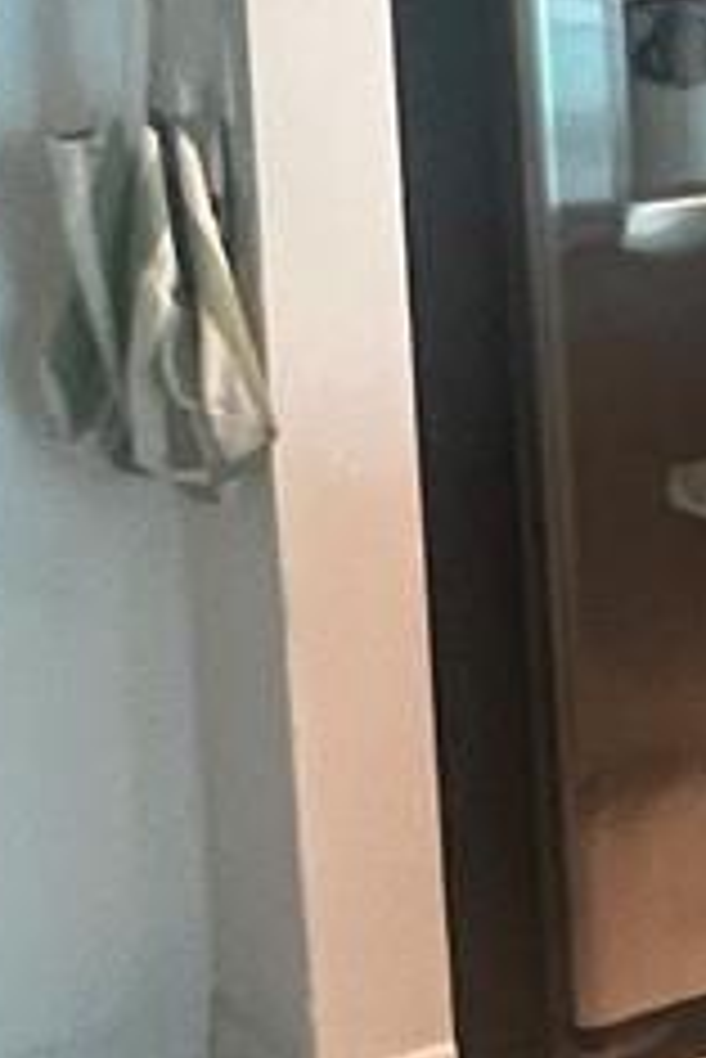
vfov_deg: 21.4
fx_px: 2702
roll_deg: +0.3
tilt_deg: -4.1
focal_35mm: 92
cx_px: 2091
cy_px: 18
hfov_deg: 10.6
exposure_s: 1/59
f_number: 1.8
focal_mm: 1.57
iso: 500
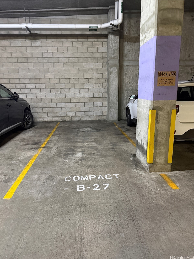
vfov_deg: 71.6
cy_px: 130
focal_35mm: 24
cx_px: 97
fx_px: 179
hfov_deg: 56.8
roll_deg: +1.0
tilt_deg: -12.8
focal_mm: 6.76
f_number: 1.78
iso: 1000
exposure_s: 1/40
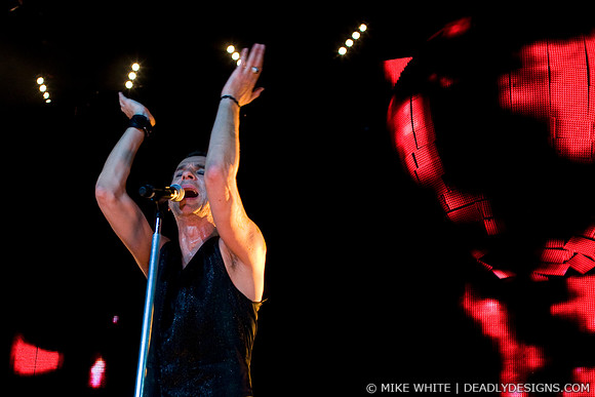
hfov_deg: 43.6
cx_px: 298
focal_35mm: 45
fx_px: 744
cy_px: 198
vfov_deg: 29.9
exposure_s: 1/320
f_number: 4
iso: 800
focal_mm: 30
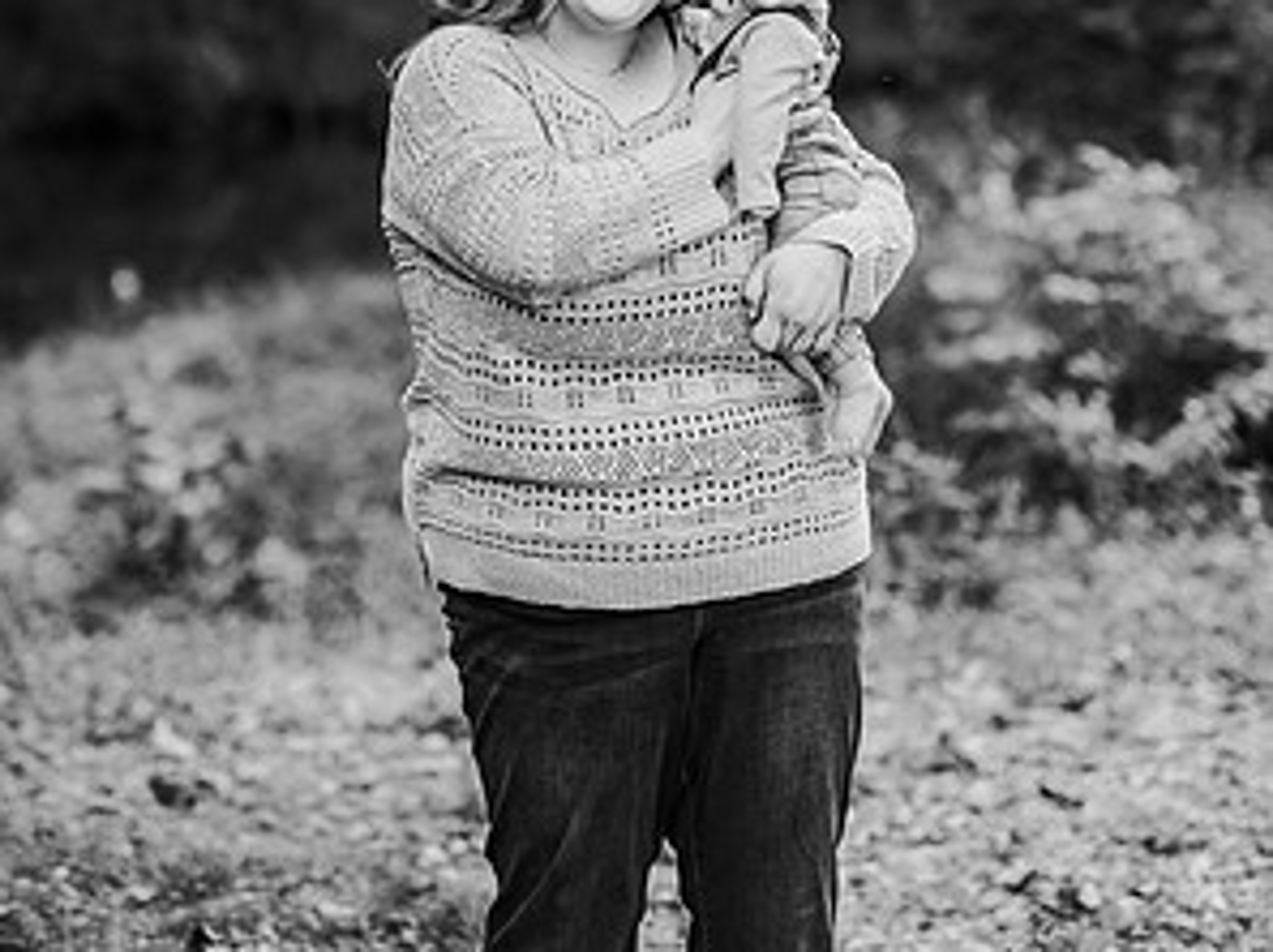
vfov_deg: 11.8
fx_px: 4555
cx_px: 634
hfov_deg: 15.9
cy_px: 34
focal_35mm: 124
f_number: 2.2
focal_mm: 85
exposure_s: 1/200
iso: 200
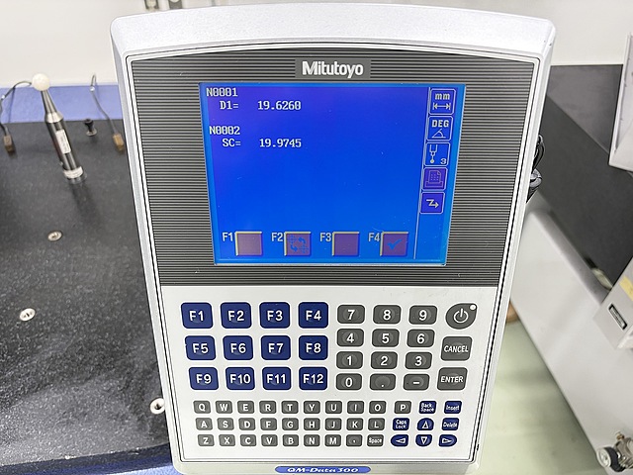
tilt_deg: -43.0
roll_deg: -3.2
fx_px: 475
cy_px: 238
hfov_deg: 67.3
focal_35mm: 26
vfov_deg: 53.1
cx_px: 316
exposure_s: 1/50
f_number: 1.6
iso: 125
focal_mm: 5.96
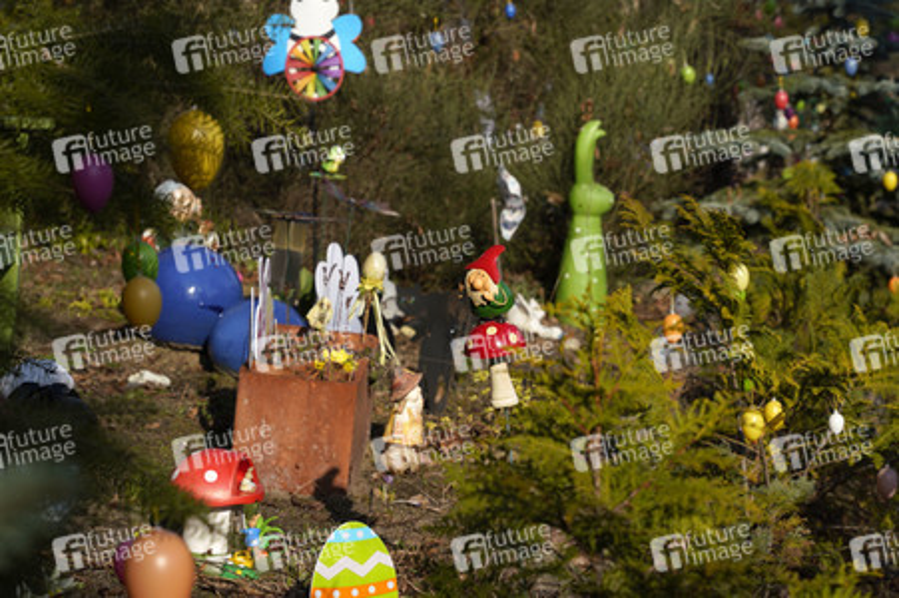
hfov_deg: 20.0
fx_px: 2545
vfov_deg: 13.4
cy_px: 299
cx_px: 450
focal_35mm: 102
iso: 160
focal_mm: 102
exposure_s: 1/640
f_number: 8
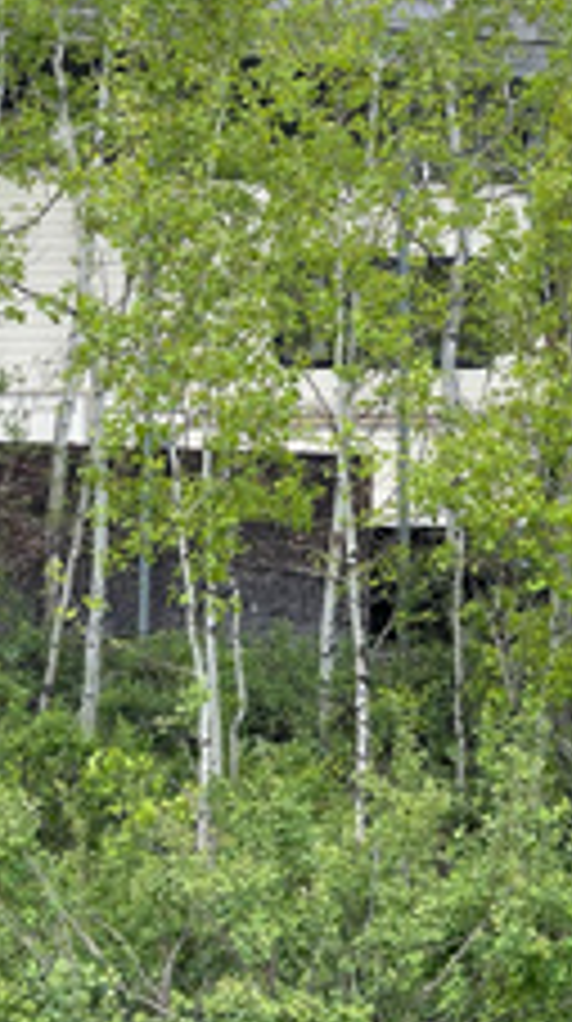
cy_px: 324
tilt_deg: +4.4
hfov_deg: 15.0
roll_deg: +0.1
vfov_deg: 26.4
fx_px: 2166
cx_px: 356
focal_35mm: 80
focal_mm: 5.1
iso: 32
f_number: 1.6
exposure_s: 1/454
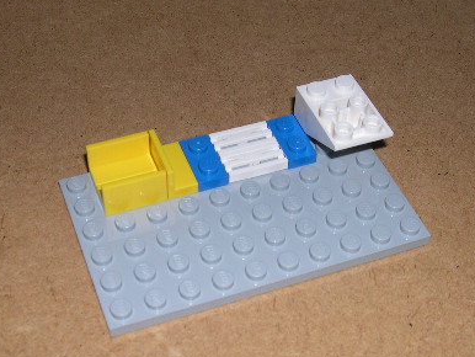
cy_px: 186
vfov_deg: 23.3
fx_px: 865
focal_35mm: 63
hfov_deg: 30.7
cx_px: 223
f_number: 7.6
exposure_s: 1/60
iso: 100
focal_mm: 8
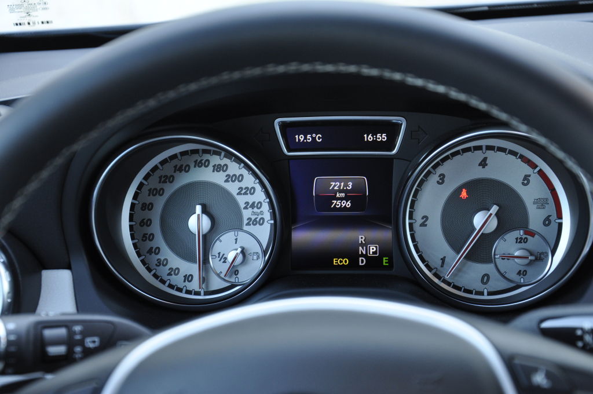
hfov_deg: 28.1
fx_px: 1184
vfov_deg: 18.9
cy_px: 197
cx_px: 296
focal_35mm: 72
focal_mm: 48
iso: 720
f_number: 4.8
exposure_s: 1/60
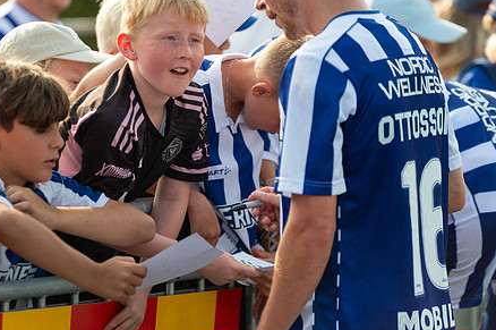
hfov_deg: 7.8
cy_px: 160
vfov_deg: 5.2
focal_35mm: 265
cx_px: 172
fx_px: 3647
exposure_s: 1/2000
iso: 640
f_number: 4
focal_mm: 200
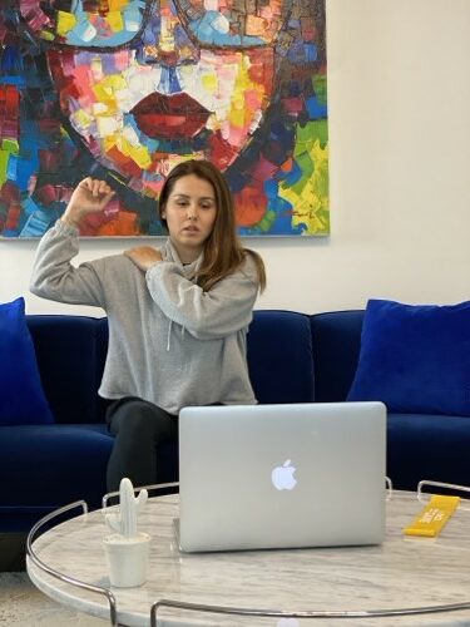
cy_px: 314
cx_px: 235
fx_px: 941
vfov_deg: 36.8
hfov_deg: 28.0
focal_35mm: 52
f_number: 2
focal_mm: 6
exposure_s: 1/33
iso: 125
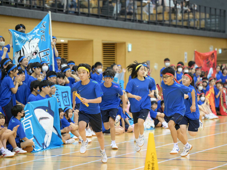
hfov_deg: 12.1
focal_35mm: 163
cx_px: 125
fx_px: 1069
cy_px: 85
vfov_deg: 9.1
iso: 6400
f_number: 3.5
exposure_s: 1/640
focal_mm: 150
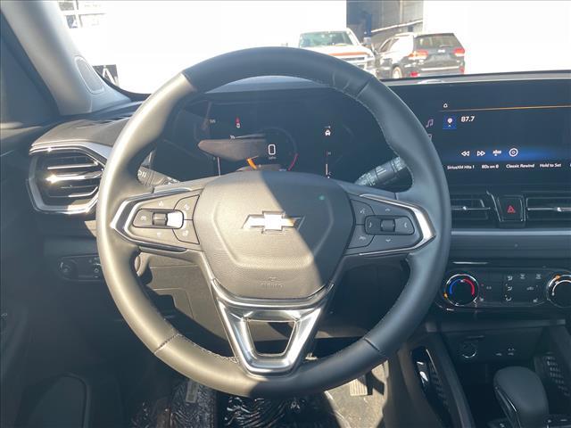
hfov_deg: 67.3
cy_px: 214
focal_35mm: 26
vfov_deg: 53.1
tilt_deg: -20.4
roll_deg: +3.5
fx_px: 429
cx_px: 286
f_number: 1.6
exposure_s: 1/121
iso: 125
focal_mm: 4.2
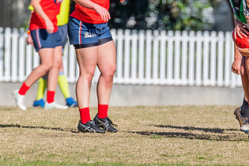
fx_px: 7020
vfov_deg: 1.4
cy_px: 46
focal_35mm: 1015
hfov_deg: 2.0
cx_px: 228
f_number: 10
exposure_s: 1/1600
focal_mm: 450
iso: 800
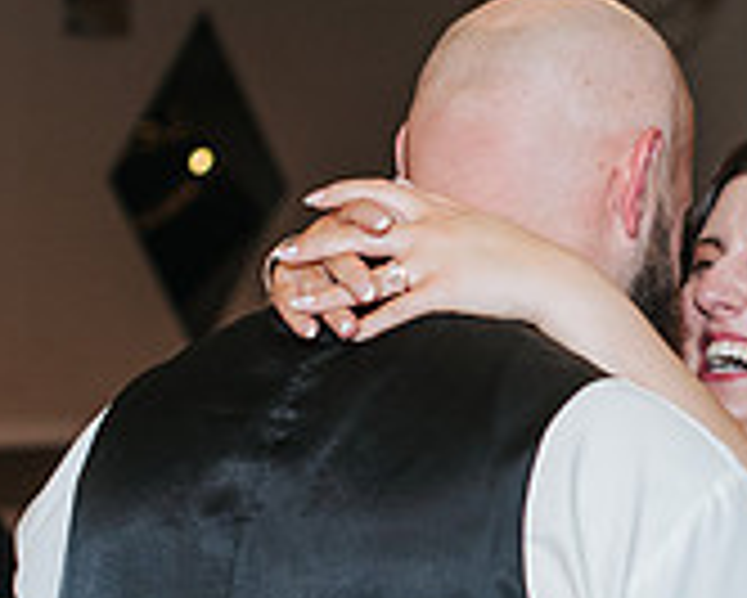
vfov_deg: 8.1
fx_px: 4225
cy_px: 324
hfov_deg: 10.1
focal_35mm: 191
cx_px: 674
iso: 800
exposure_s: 1/200
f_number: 3.2
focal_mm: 50
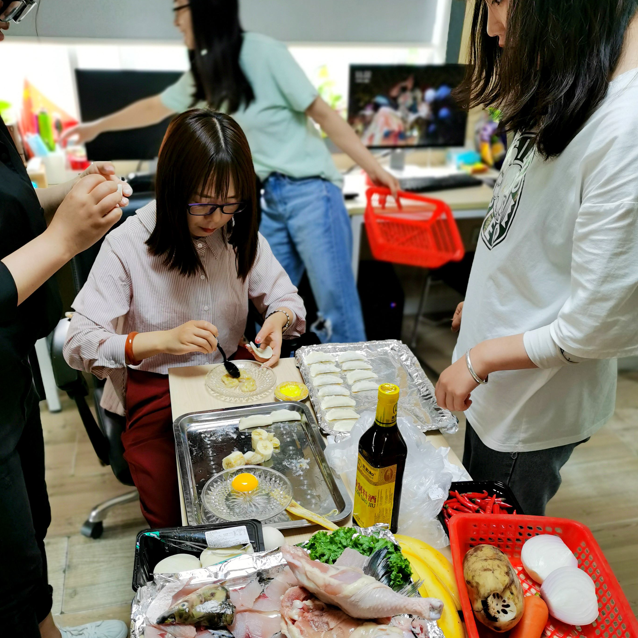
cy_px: 387
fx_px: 667
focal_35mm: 32
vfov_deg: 50.7
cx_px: 320
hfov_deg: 51.1
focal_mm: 5.58
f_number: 1.8
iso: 125
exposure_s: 1/50
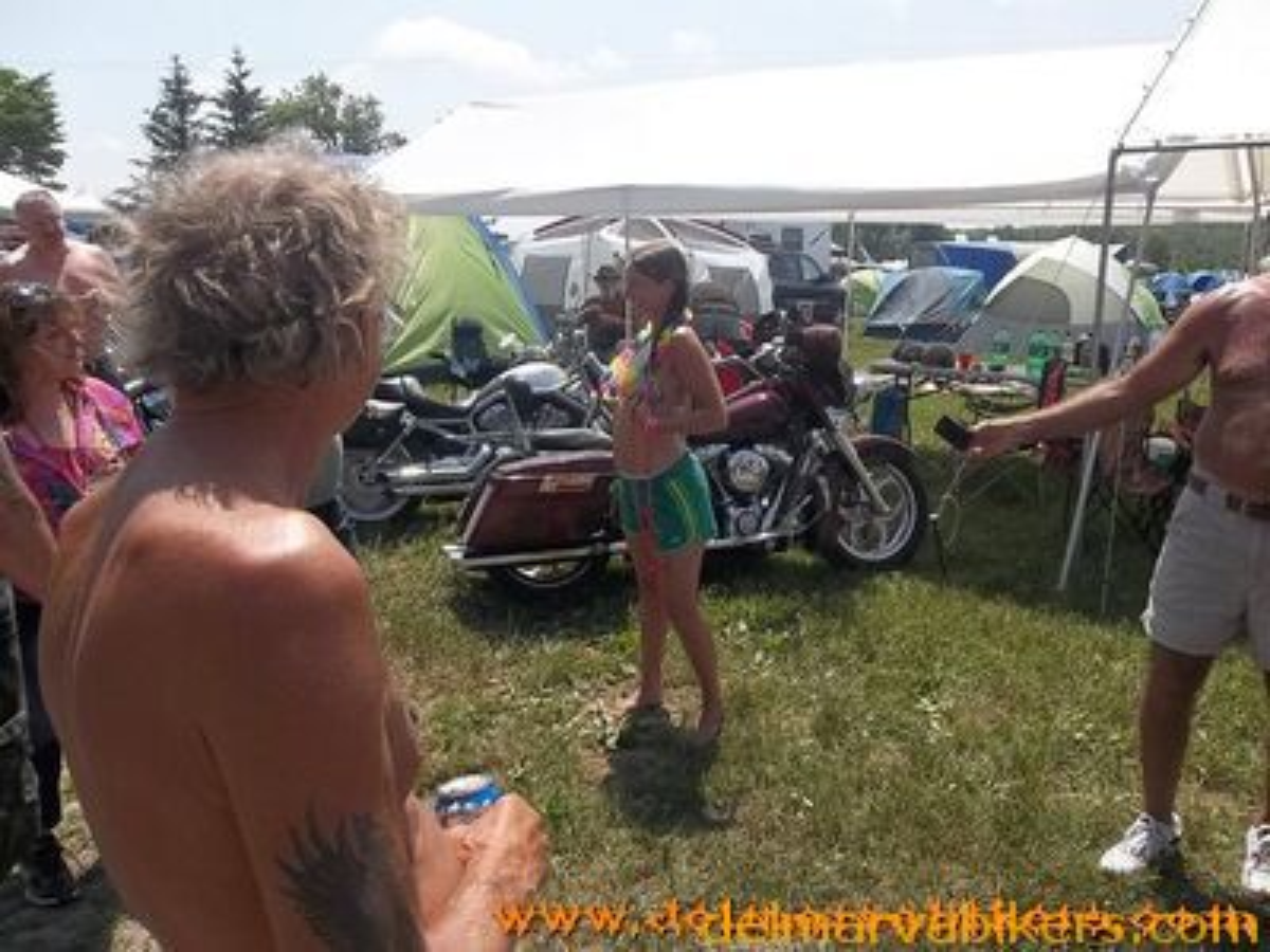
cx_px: 635
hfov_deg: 65.3
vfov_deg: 51.4
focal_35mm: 27
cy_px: 476
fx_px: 991
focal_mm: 4.9
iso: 80
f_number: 8.9
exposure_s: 1/160
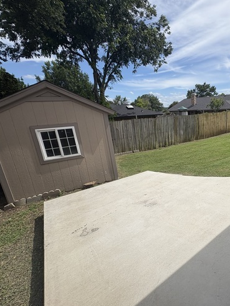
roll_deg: +2.5
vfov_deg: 84.6
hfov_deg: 62.3
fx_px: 168
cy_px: 155
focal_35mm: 19
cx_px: 187
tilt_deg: -13.9
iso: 50
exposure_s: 1/2874
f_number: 2.2
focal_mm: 2.22
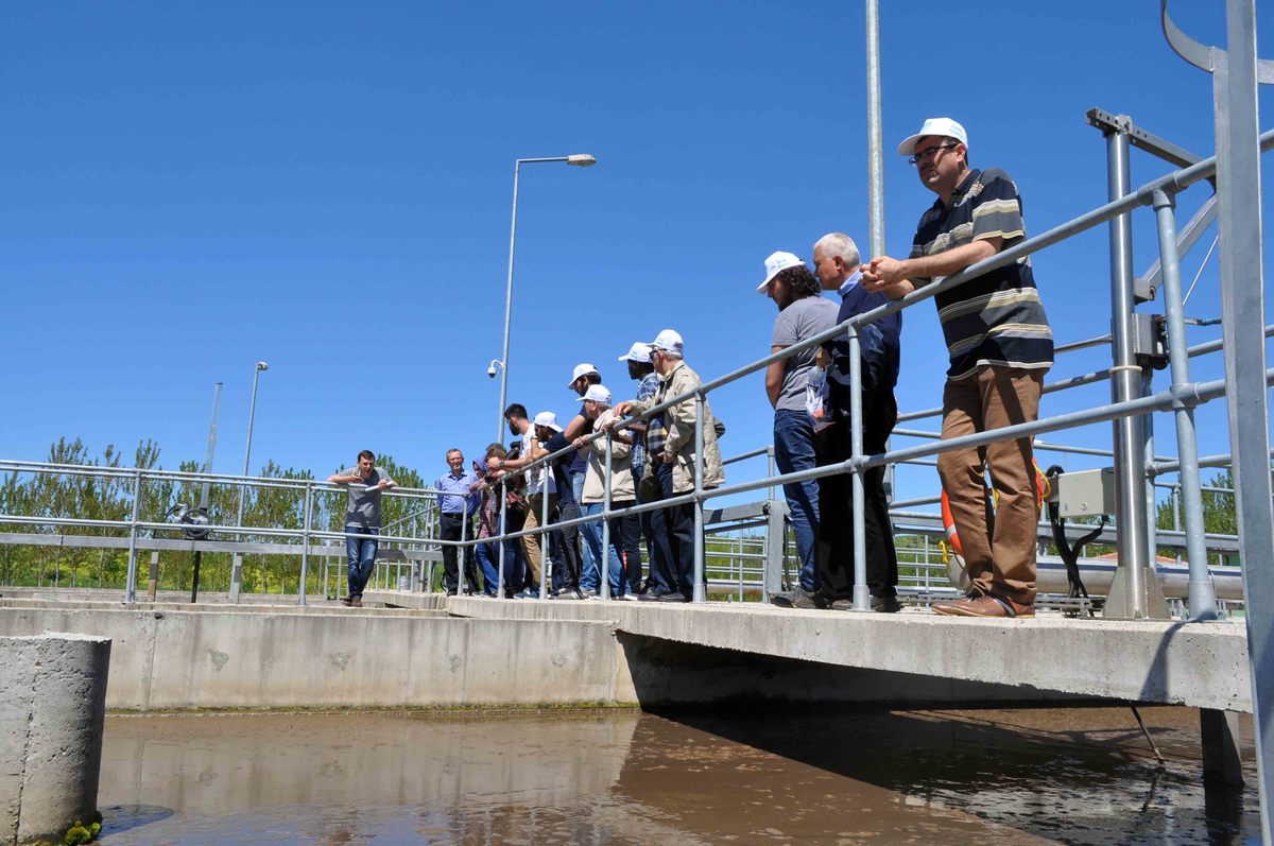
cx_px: 637
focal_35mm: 27
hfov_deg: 67.4
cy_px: 423
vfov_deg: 47.8
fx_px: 954
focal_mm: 18
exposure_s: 1/400
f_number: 10
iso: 200
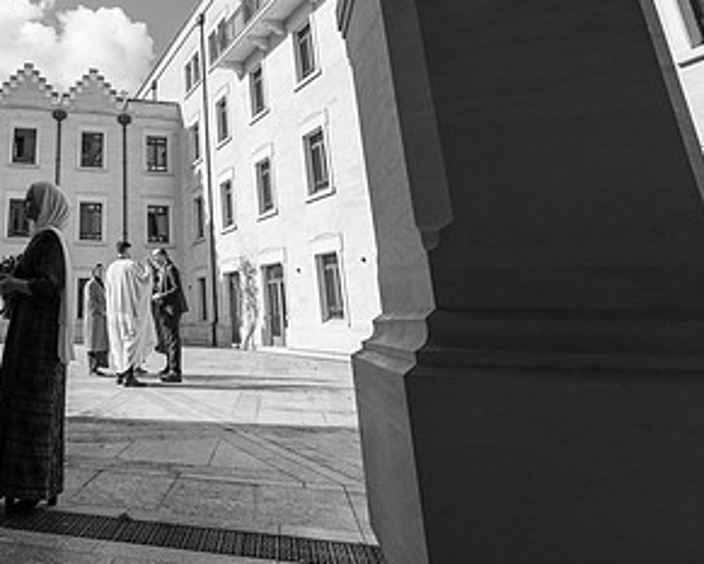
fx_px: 584
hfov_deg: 55.4
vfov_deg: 49.3
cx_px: 94
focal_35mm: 28
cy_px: 133
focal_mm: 15
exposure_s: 1/400
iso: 400
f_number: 8
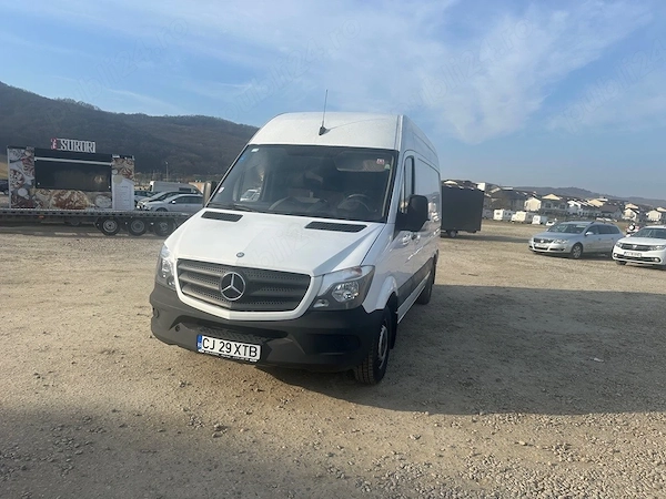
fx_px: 462
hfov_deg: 71.6
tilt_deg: -5.9
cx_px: 333
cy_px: 250
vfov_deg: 56.8
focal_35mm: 24
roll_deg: -3.4
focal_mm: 6.86
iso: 80
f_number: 1.78
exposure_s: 1/3597
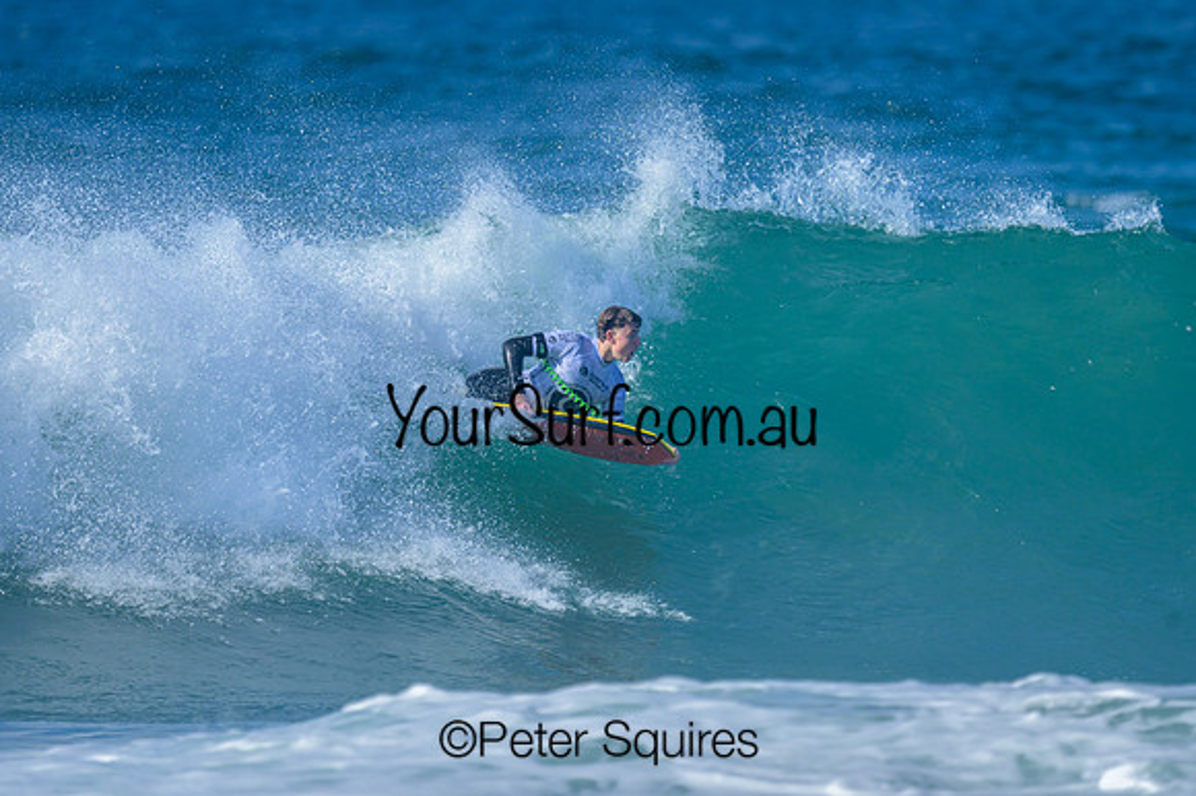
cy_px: 398
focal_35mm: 1200
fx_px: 39842
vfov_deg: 1.1
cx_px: 598
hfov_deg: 1.7
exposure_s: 1/2000
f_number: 6.3
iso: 320
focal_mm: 800
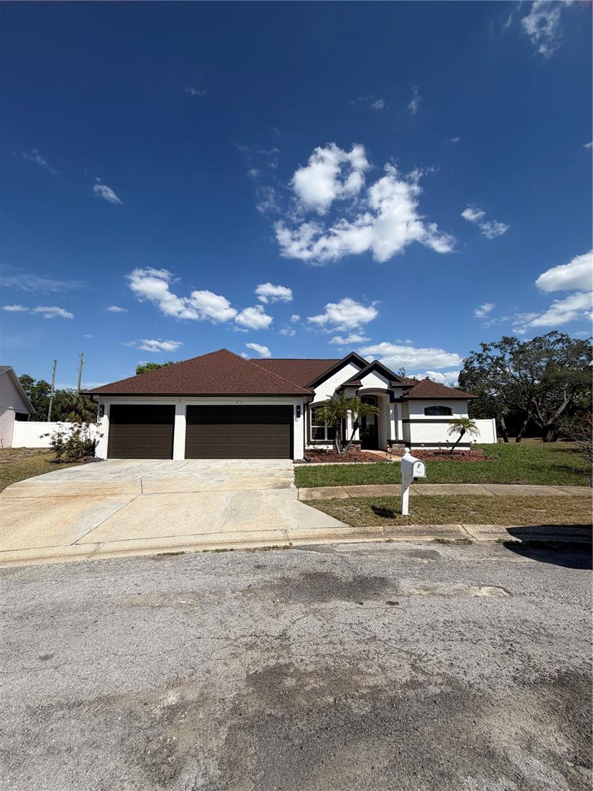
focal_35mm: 14
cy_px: 396
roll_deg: -0.4
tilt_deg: +6.7
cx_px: 296
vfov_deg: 102.1
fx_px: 320
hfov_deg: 85.7
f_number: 2.2
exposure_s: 1/1285
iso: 20
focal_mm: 2.22
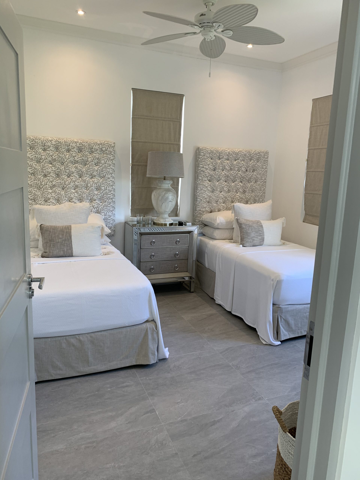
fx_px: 361
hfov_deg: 53.1
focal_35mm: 26
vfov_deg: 67.3
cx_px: 180
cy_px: 240
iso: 80
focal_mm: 4.25
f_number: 1.8
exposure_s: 1/100
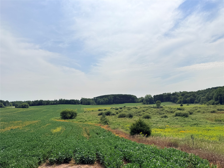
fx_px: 155
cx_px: 112
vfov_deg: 56.8
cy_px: 84
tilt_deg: +8.0
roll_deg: +2.1
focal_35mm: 24
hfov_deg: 71.6
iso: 80
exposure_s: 1/8130
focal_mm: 6.76
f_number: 1.78
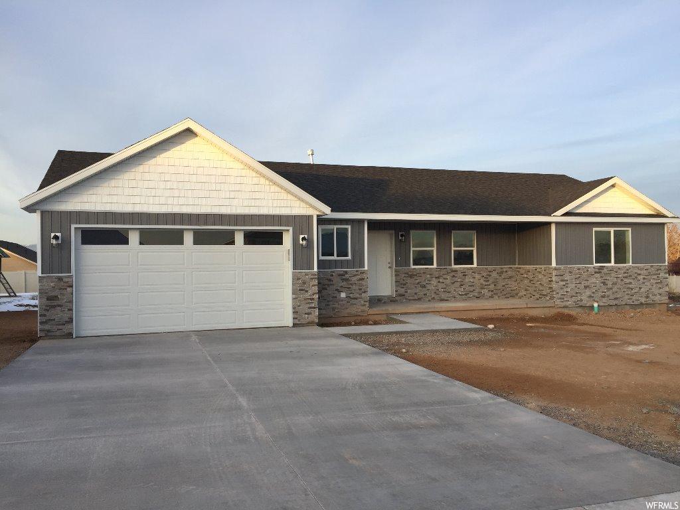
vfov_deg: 48.2
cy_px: 255
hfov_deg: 61.7
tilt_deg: -0.3
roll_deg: -0.1
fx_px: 570
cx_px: 340
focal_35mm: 29
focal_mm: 4.15
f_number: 2.2
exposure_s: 1/229
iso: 32
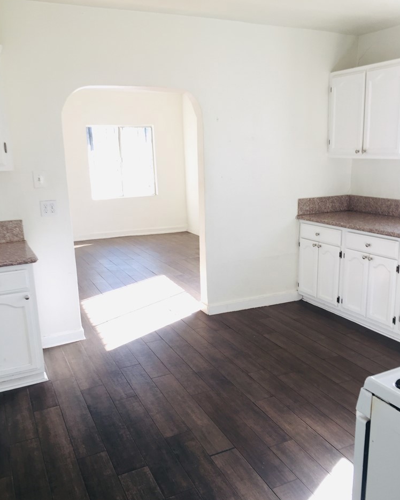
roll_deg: +1.3
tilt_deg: -14.2
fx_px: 459
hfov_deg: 47.1
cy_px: 259
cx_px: 201
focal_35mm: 31
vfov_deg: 57.2
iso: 32
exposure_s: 1/30
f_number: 2.2
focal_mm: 4.15
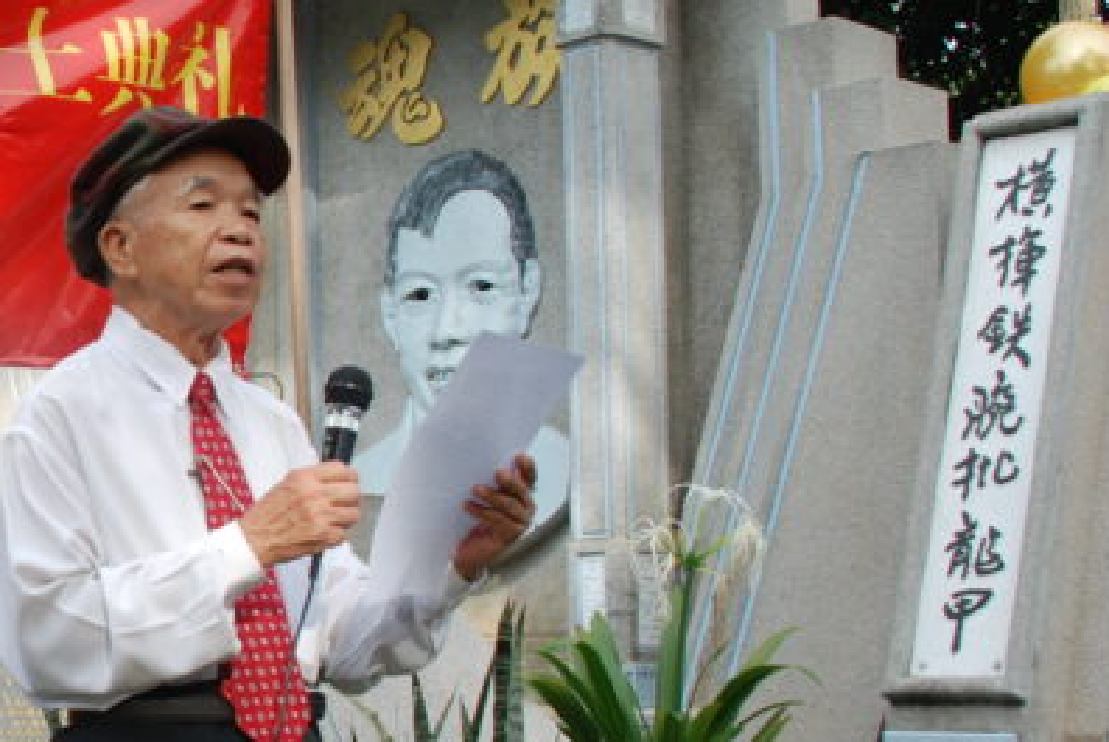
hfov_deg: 24.0
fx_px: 2405
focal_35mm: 78
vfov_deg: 17.5
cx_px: -171
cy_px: 465
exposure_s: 1/160
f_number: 6.3
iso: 100
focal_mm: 20
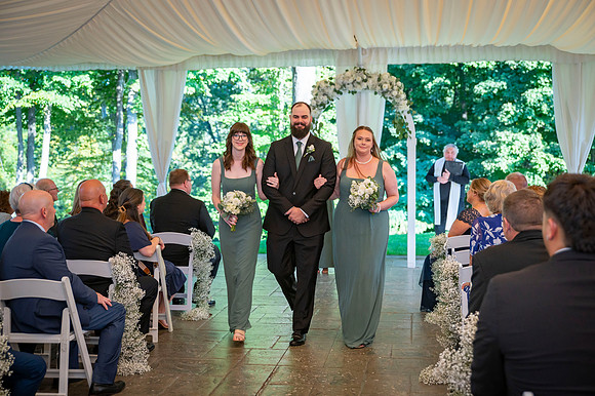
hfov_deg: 41.0
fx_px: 796
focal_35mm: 48
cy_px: 198
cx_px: 298
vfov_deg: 27.9
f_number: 2.8
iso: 800
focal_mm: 46
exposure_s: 1/1250
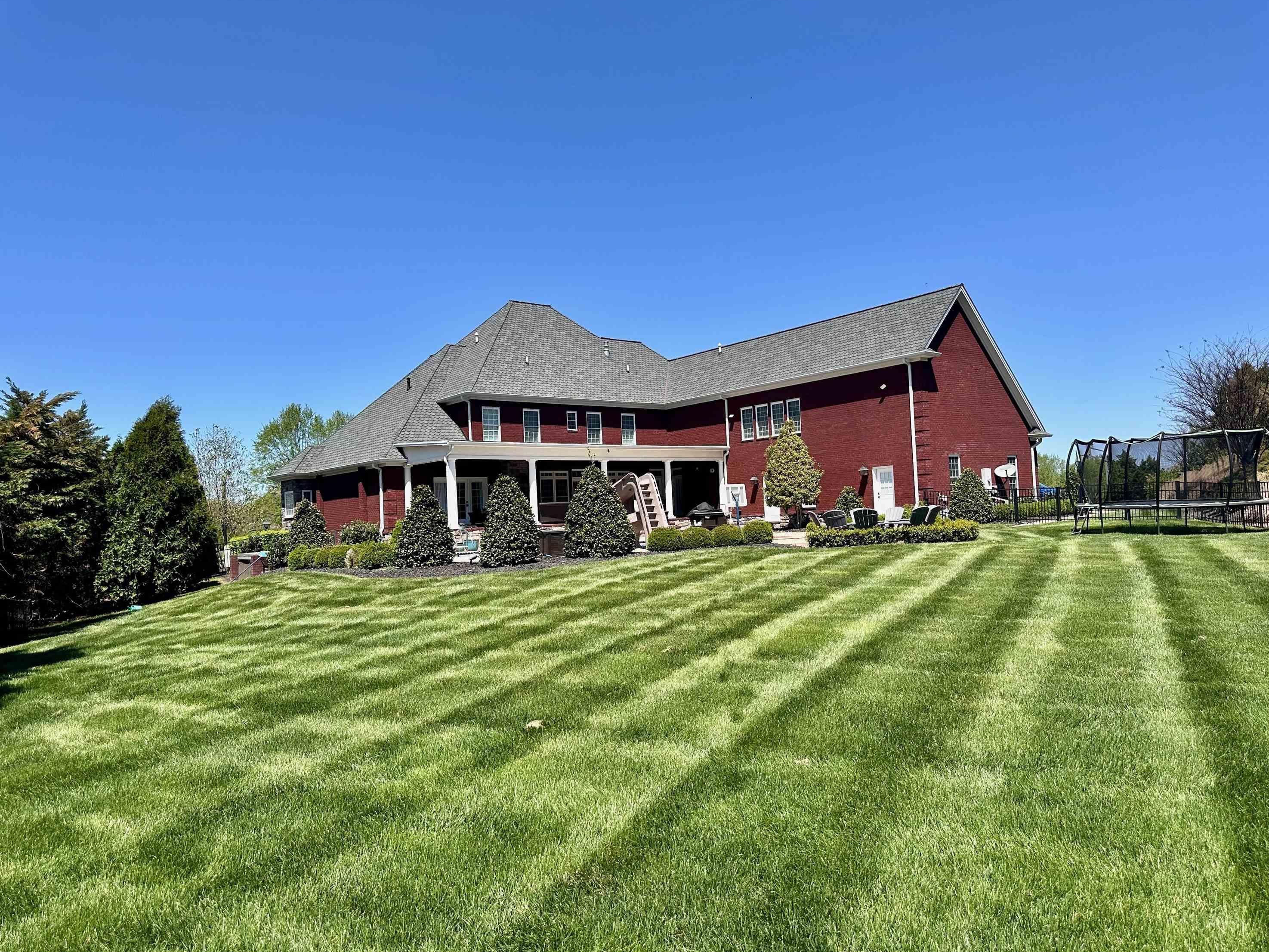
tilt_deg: +2.4
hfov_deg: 69.4
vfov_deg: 54.9
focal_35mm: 25
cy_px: 476
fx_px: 917
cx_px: 647
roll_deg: +2.3
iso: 80
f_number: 1.78
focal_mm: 6.86
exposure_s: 1/3861
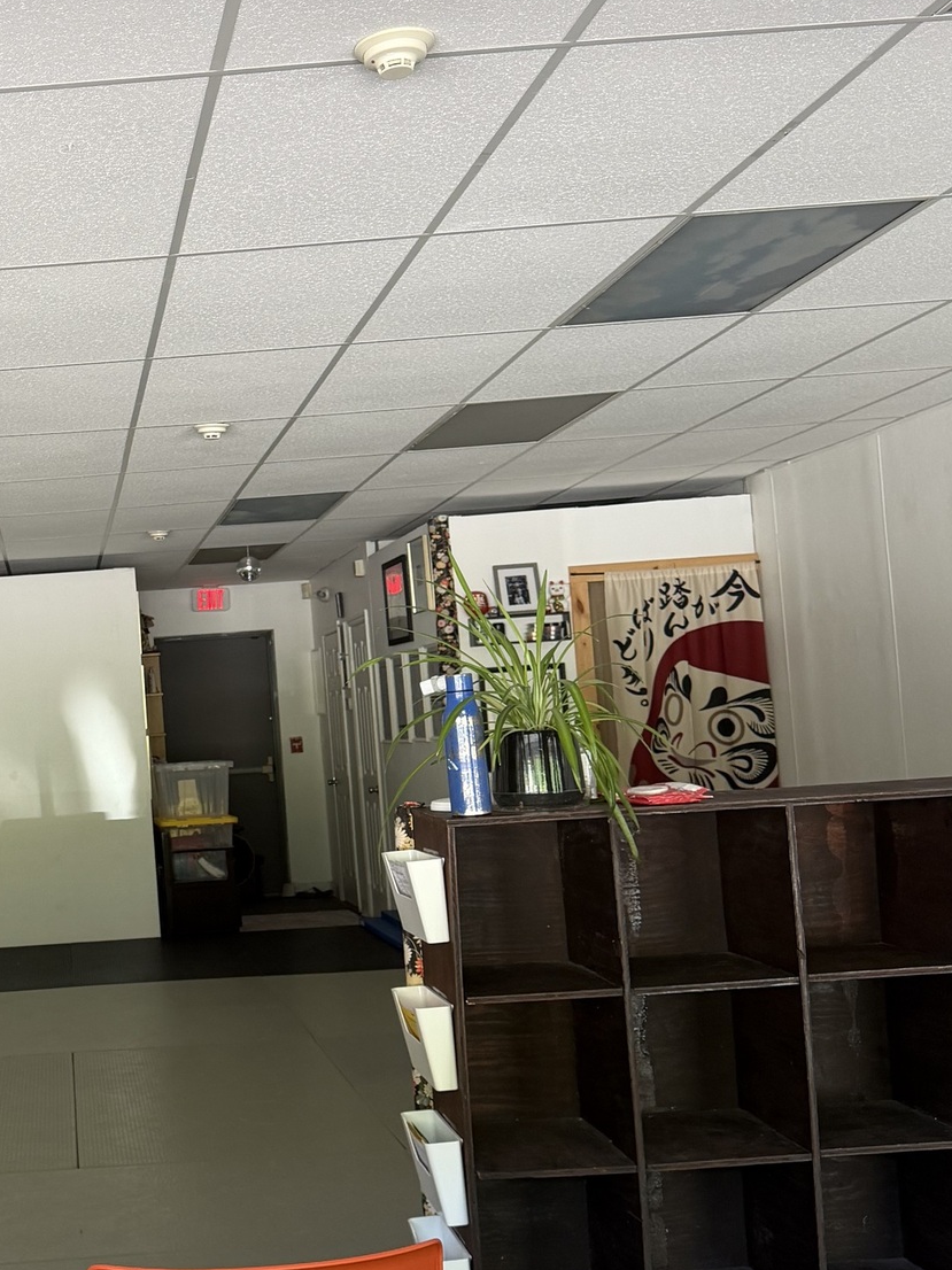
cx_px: 41
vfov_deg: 38.2
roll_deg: +4.3
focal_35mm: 50
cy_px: 658
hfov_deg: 27.7
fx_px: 1834
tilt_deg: +3.5
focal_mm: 6.76
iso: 200
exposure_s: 1/121
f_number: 1.78
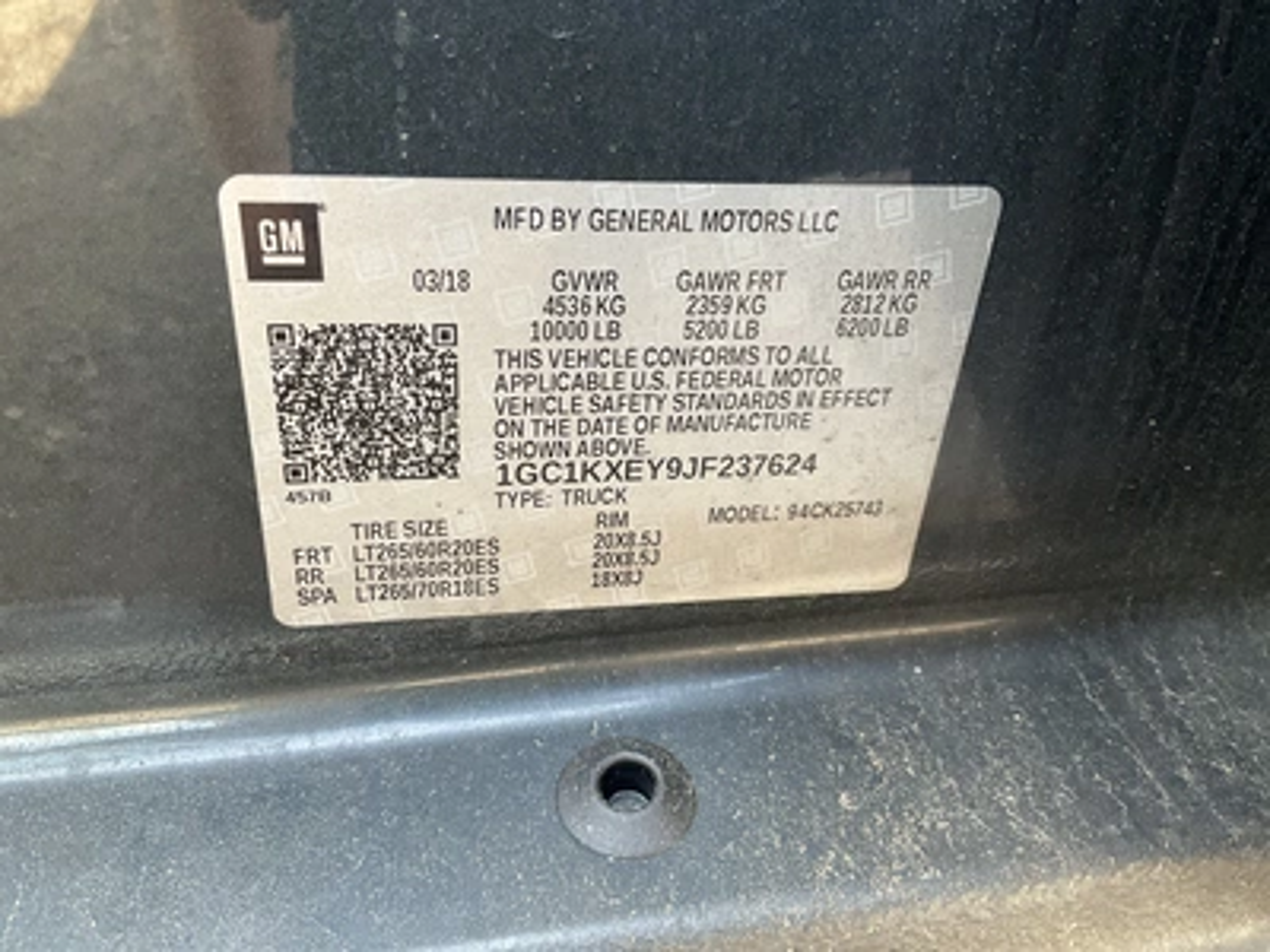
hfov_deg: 61.7
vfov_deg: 48.2
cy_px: 476
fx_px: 1064
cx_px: 635
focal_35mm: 29
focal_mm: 3
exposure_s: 1/77
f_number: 1.8
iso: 64
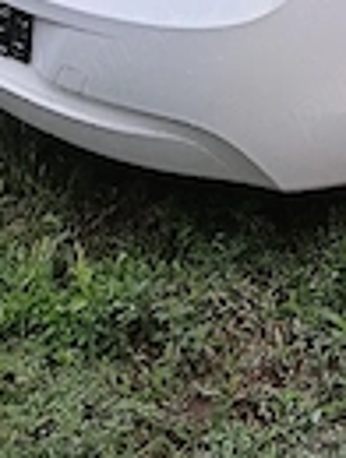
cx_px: 473
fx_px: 1103
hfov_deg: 16.6
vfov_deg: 20.7
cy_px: -187
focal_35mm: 83
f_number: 1.8
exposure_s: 1/161
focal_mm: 3.98
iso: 50
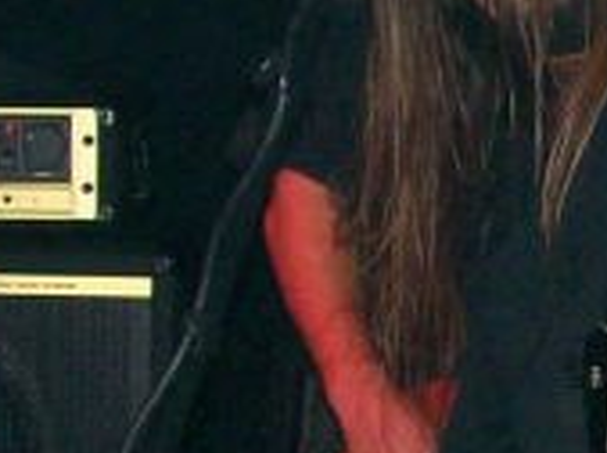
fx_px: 3727
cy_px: 237
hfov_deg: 9.1
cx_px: 869
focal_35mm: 213
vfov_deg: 6.9
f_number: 3
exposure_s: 1/73.1
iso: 140
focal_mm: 7.6
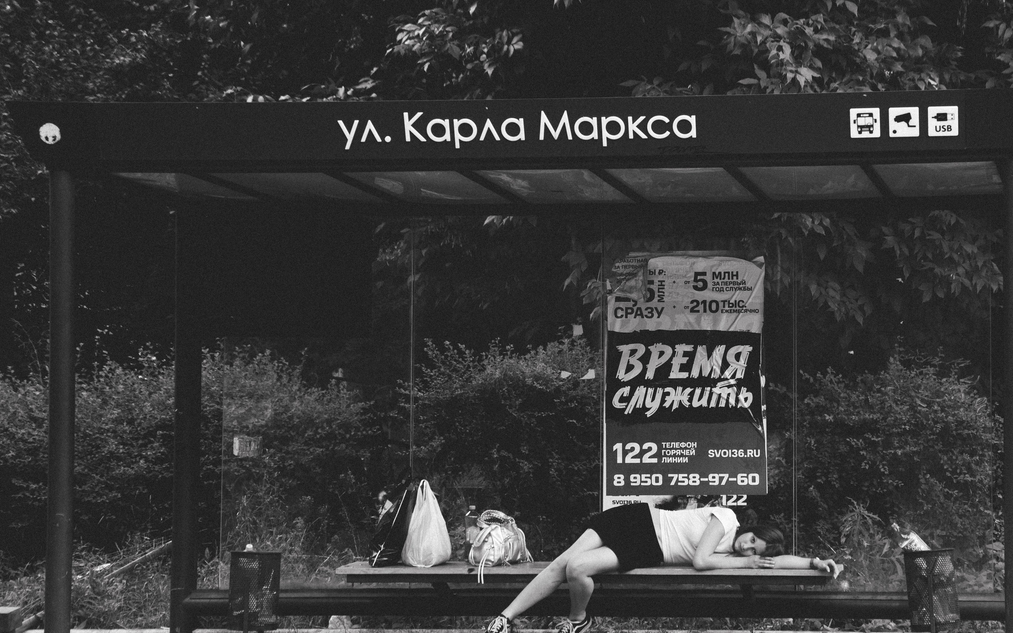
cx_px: 658
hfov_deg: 17.6
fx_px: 3258
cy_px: 320
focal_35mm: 118
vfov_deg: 11.1
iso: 250
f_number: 4
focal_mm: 70
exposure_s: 1/100
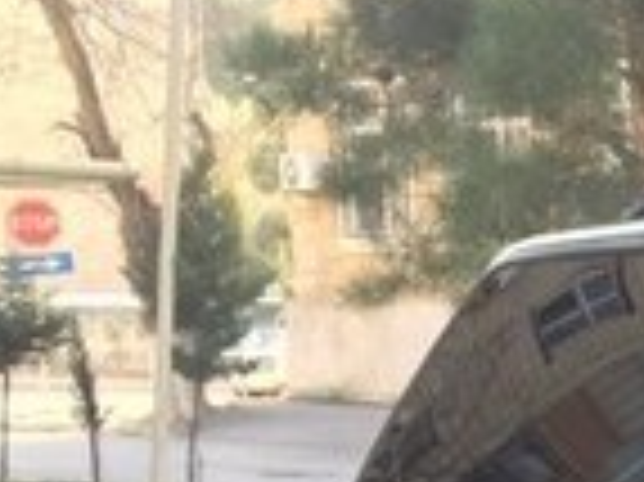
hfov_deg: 13.0
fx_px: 2491
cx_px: 1238
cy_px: 691
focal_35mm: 134
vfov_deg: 10.7
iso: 32
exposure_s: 1/50
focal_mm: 4.15
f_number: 2.2
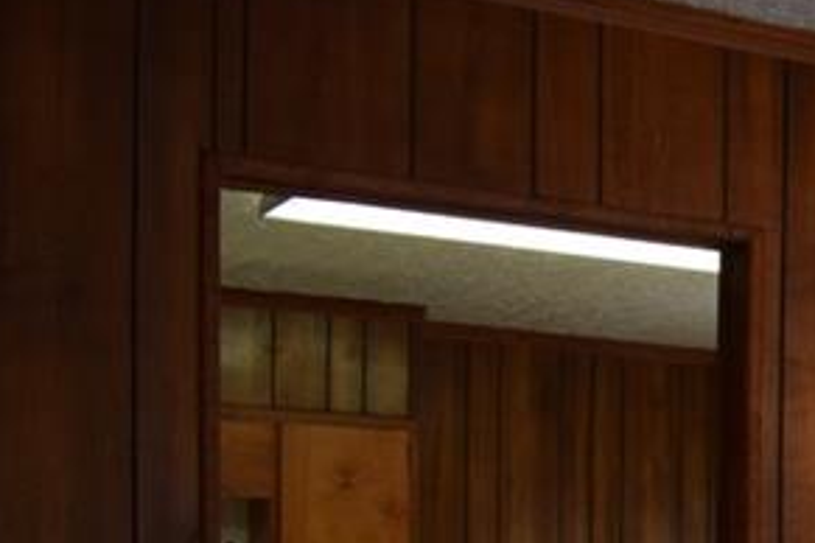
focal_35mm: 95
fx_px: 2151
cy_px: 828
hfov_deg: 18.1
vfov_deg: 13.5
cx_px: 1364
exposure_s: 1/80
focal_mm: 18
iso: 400
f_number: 4.5
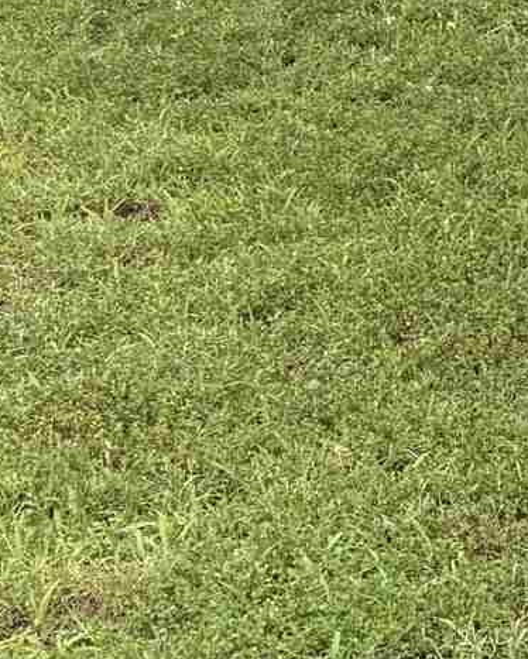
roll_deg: +0.7
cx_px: 2091
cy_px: -72
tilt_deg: -7.1
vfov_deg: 12.3
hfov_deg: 7.4
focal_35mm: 154
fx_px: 3006
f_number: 1.78
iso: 80
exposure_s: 1/327
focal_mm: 6.76
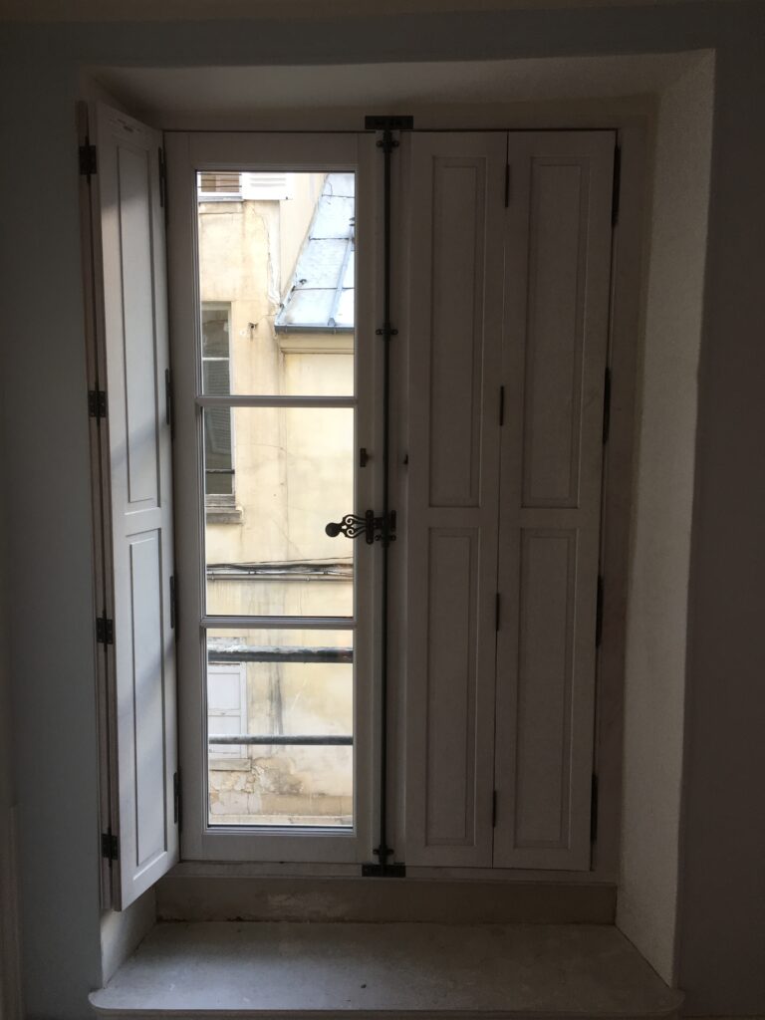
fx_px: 855
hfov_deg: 48.2
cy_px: 510
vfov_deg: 61.7
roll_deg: +0.7
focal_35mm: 29
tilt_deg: -5.7
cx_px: 382
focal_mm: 4.15
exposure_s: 1/100
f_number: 2.2
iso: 40
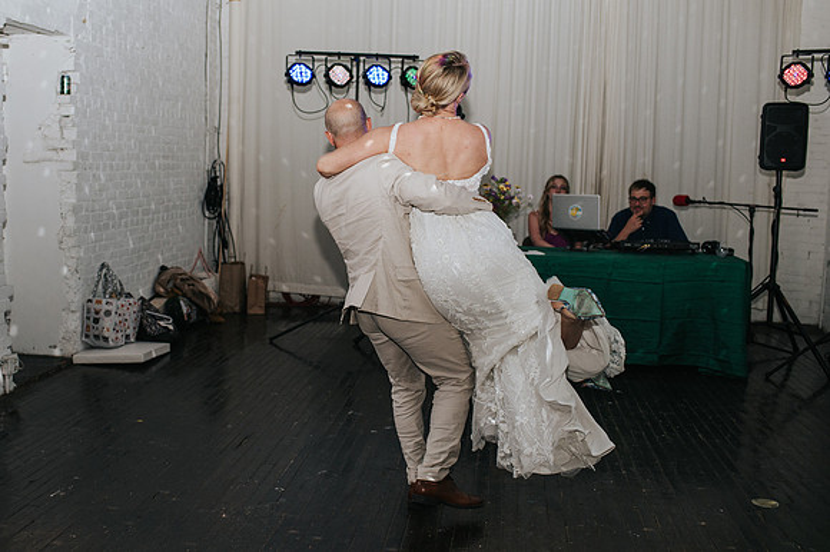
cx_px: 326
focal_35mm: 43
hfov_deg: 45.6
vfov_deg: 31.5
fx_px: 980
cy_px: 276
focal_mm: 35
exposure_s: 1/200
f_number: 2.8
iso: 1000
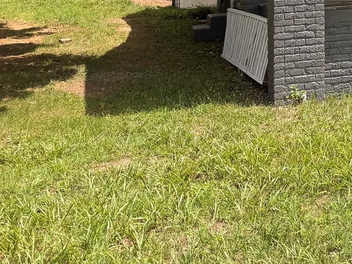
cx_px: 447
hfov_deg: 24.3
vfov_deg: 18.7
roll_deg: +1.9
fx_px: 722
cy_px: -109
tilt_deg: +6.6
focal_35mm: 71
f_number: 1.78
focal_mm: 6.76
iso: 80
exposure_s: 1/3279
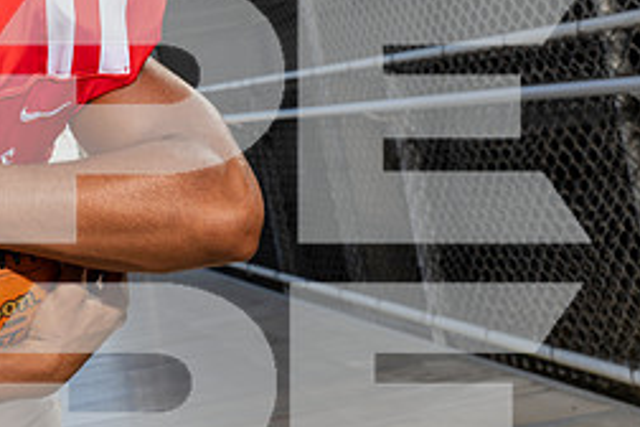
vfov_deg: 19.6
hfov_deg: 27.0
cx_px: -56
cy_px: 111
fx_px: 1227
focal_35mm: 69
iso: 160
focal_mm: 30
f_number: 8
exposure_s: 1/250
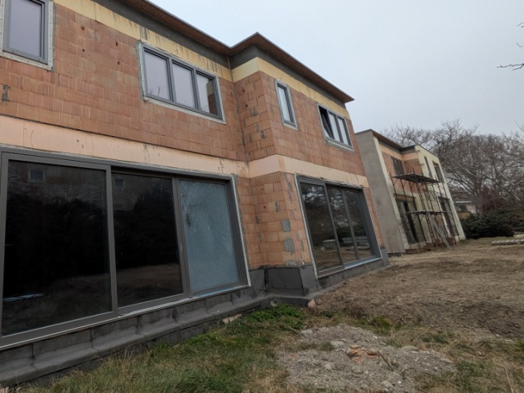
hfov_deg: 72.2
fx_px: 333
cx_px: 144
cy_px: 154
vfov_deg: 60.5
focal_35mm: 22
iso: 52
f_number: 2.2
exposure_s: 1/406
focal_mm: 1.83
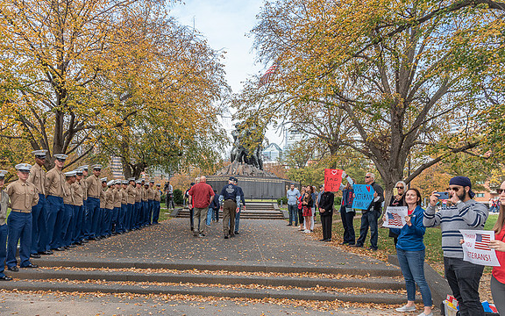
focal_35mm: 29
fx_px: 399
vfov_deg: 42.8
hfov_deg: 64.2
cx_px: 208
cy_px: 197
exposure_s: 1/250
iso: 500
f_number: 9
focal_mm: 24
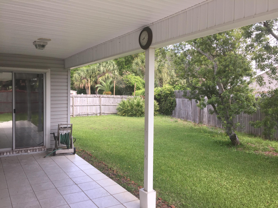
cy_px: 104
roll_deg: -1.1
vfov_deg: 48.2
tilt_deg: -2.5
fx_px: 233
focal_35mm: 29
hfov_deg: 61.7
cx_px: 139
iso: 32
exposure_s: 1/388
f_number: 2.2
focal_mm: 4.15
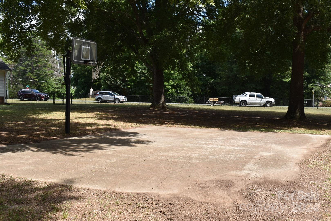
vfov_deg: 35.5
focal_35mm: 38
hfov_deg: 51.3
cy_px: 110
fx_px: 345
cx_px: 166
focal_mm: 25
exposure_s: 1/250
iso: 140
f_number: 8
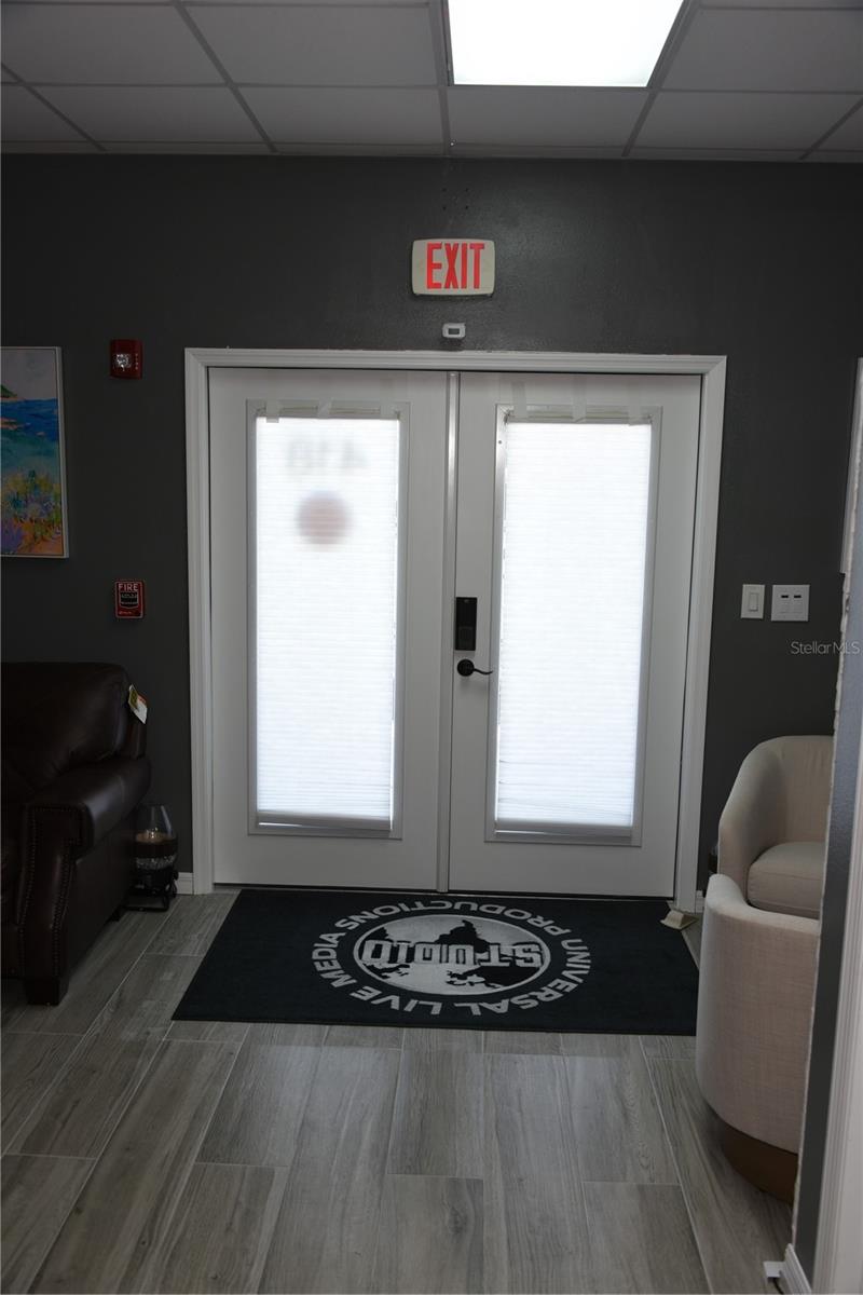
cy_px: 648
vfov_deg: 58.7
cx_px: 432
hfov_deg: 41.1
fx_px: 1151
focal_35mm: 32
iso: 500
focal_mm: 32
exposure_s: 1/125
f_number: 5.6
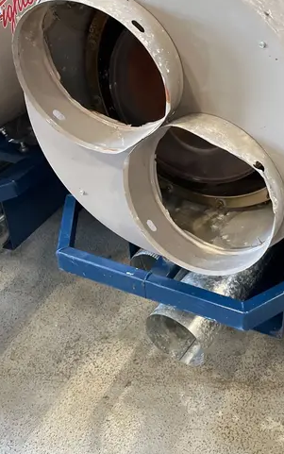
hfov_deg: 29.5
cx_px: 248
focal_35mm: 42
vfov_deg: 45.9
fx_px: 520
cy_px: 129
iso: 200
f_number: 1.6
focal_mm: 5.1
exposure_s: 1/60
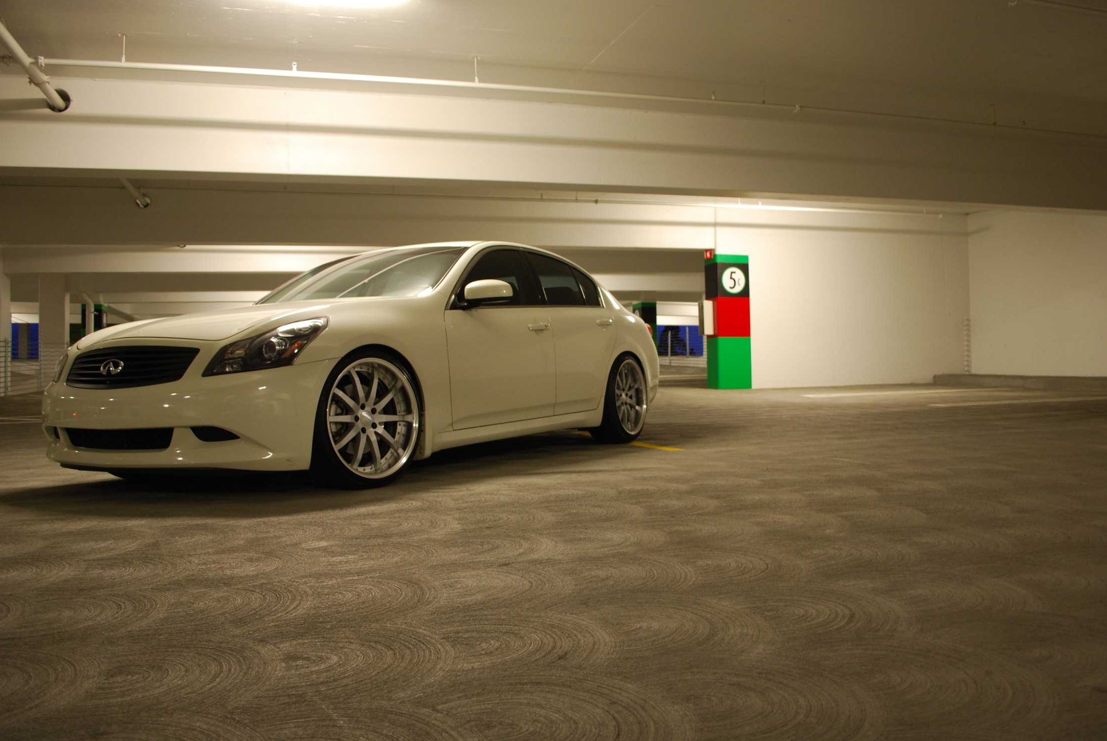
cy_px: 371
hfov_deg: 65.4
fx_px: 862
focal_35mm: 28
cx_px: 563
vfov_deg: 46.5
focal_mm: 18
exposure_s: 1/10
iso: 400
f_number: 3.5
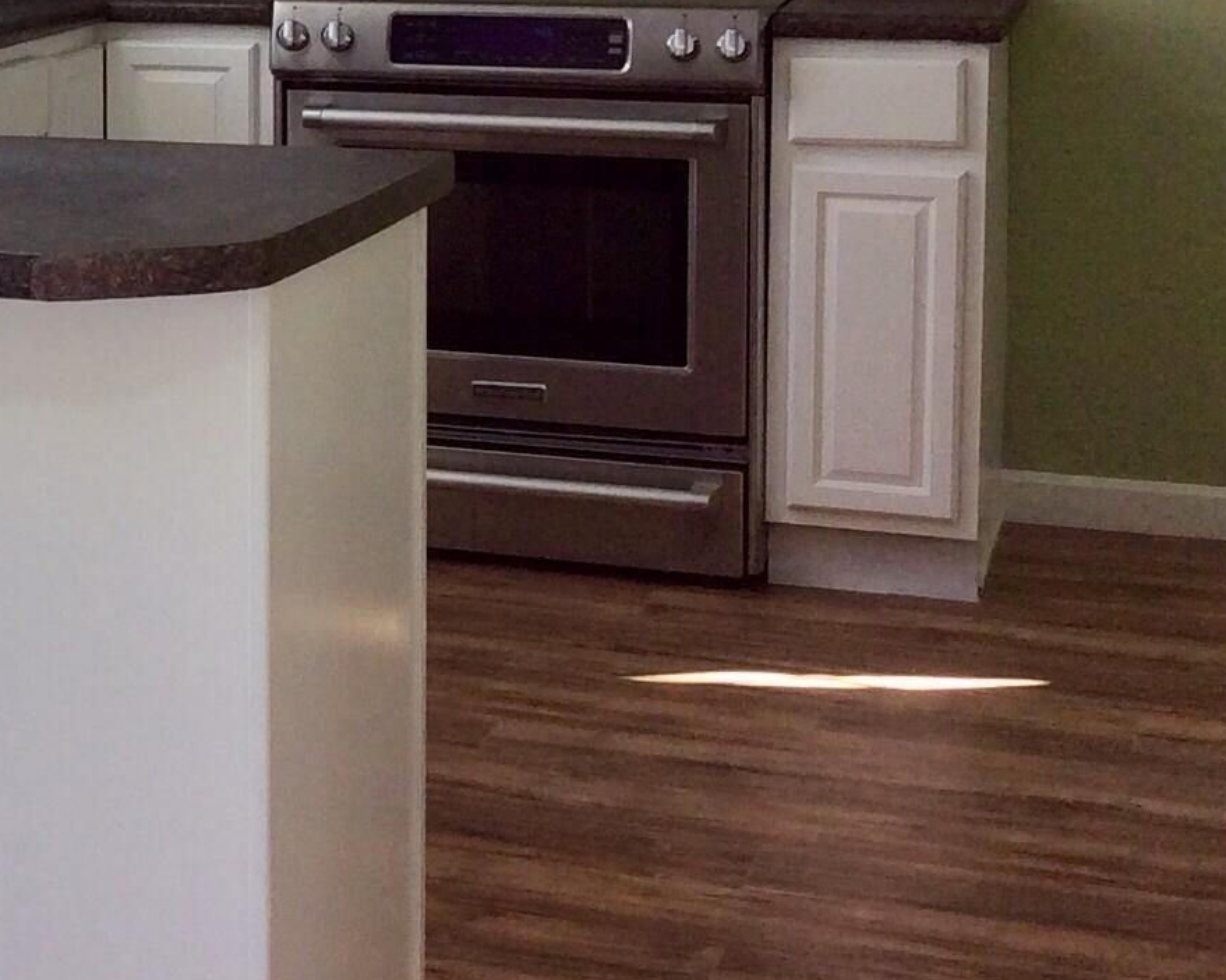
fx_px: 3338
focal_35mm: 92
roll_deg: +1.2
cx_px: -410
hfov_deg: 19.1
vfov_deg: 16.4
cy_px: 39
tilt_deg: -5.0
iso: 40
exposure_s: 1/60
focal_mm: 3.3
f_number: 2.4
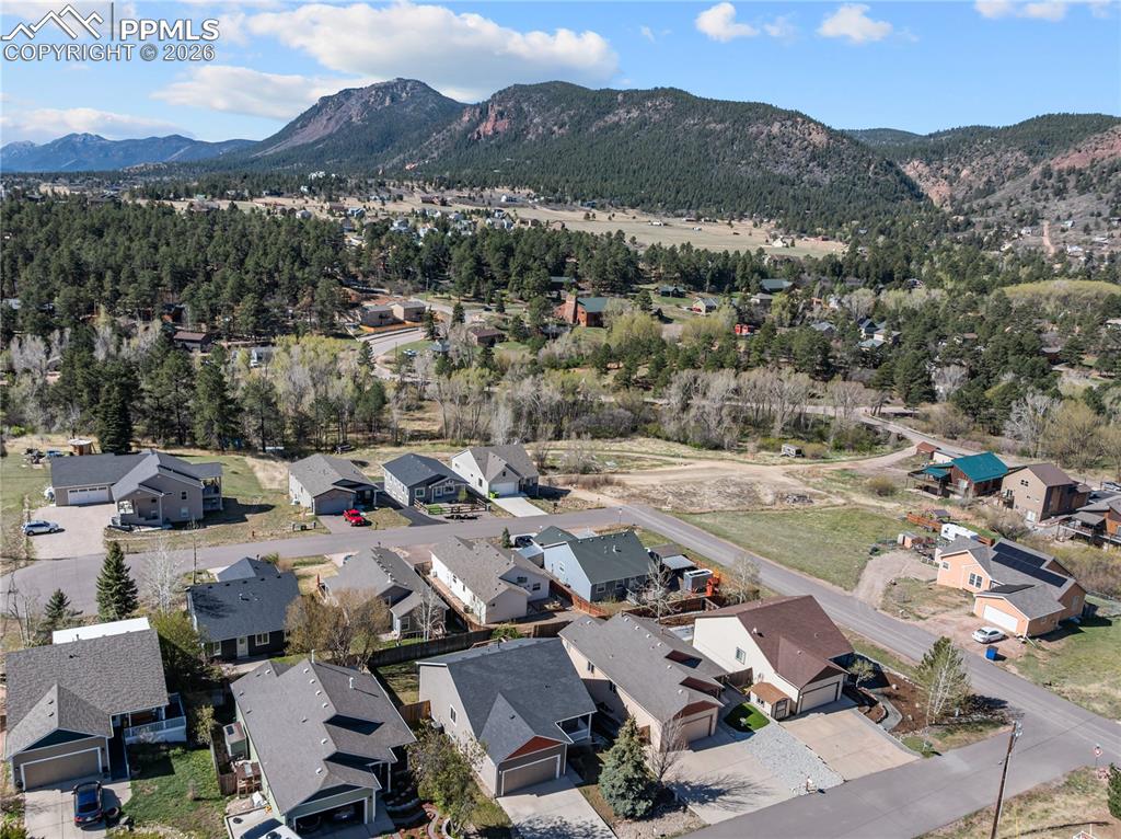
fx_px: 776
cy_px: 420
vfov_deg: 56.7
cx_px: 560
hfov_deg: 71.6
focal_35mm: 24
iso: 100
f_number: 2.8
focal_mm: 12.29
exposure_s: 1/2000
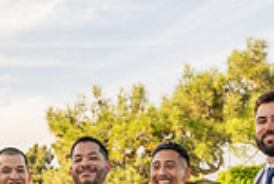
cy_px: 256
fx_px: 701
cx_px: 93
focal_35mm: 92
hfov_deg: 22.0
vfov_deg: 14.1
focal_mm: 24
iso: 100
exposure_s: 1/160
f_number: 5.6
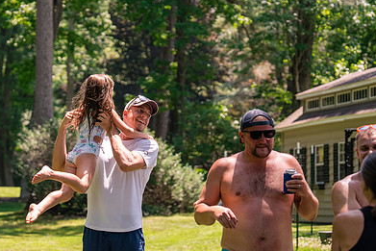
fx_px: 1515
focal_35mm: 145
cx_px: 146
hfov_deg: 14.1
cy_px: 116
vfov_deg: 9.5
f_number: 2.8
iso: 400
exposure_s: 1/2500
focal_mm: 70
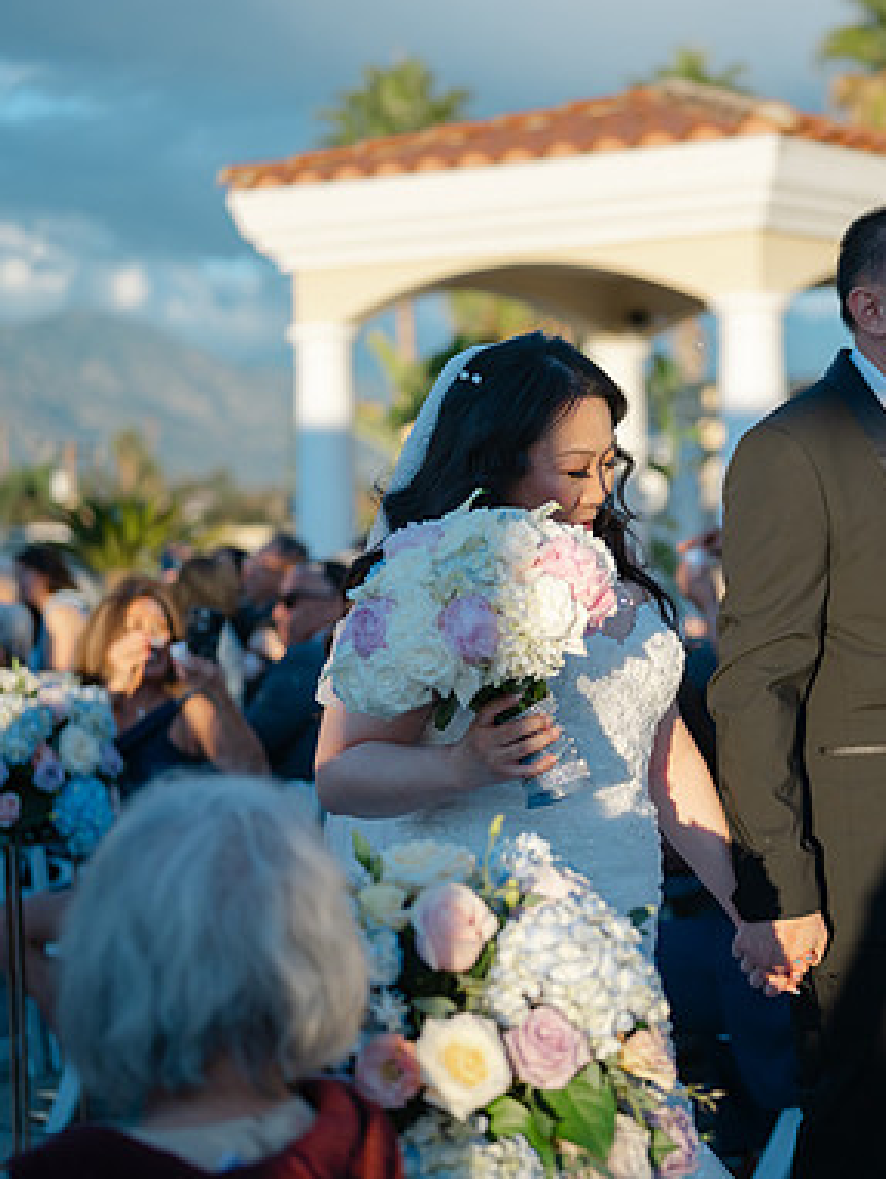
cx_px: 648
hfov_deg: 20.1
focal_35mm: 73
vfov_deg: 26.7
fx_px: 2488
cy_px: 594
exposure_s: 1/2000
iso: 64
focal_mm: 50
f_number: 1.8
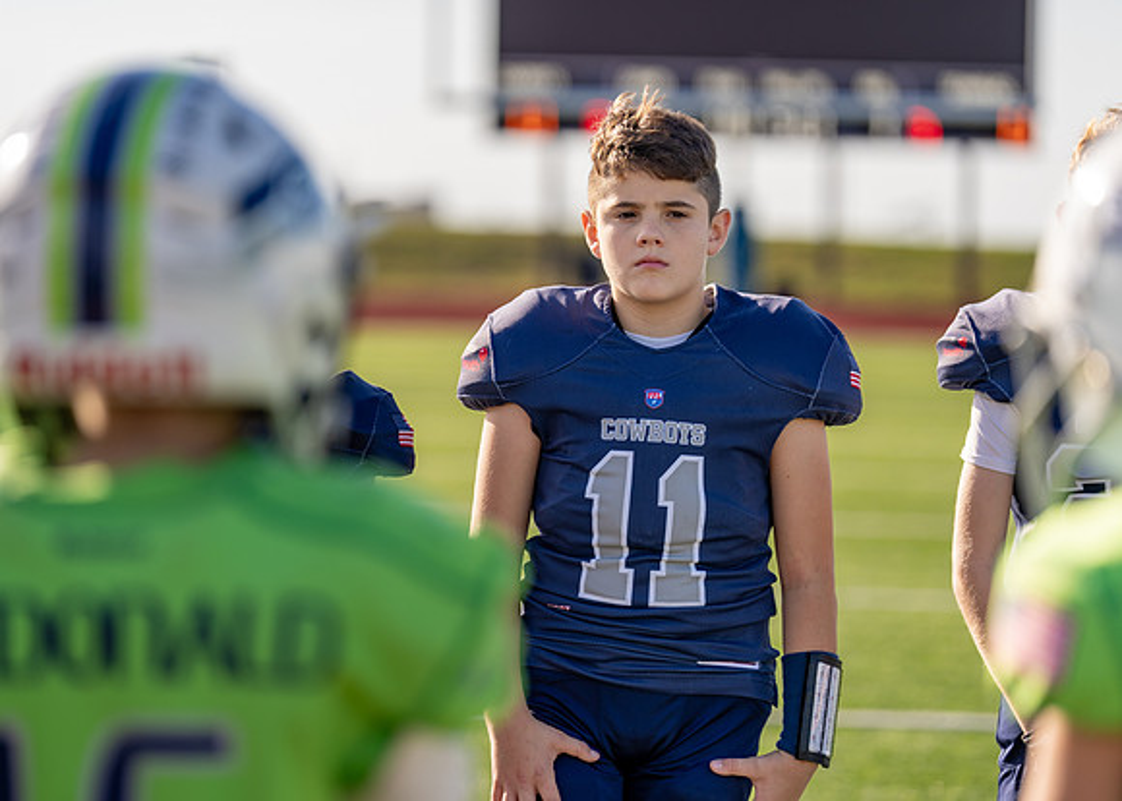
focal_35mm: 150
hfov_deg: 13.4
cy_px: 400
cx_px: 561
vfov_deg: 9.6
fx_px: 4774
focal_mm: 143
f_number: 2.8
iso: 100
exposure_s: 1/1000
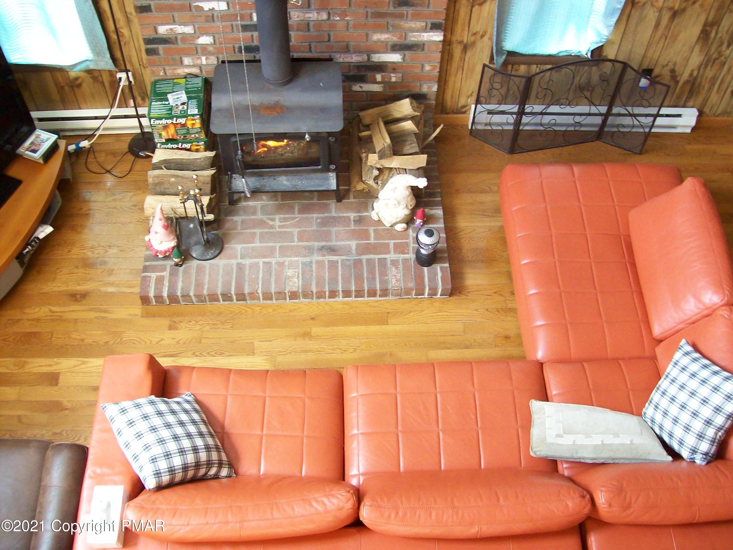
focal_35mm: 36
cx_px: 366
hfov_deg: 51.4
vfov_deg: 39.7
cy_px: 275
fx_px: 762
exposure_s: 1/8
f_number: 2.7
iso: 184
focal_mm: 6
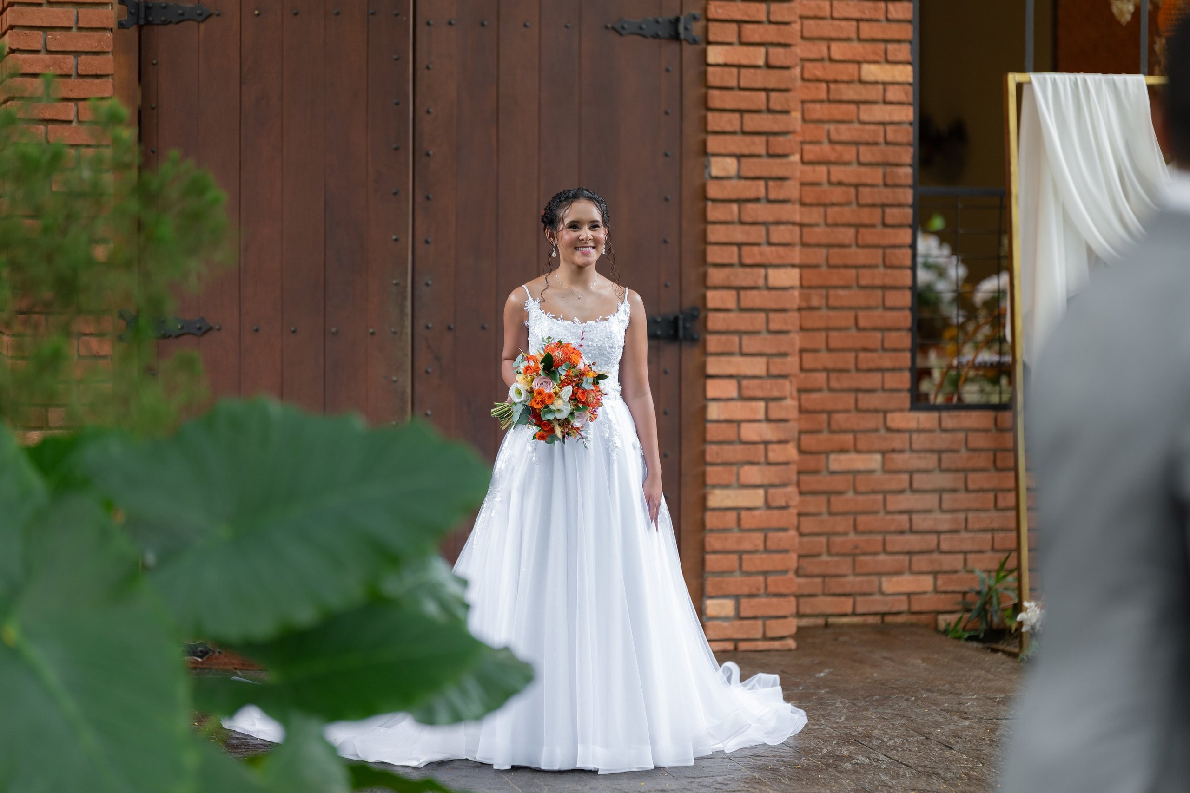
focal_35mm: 85
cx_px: 595
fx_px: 2810
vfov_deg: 16.1
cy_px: 396
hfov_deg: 23.9
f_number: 1.4
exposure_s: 1/400
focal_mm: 85
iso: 400
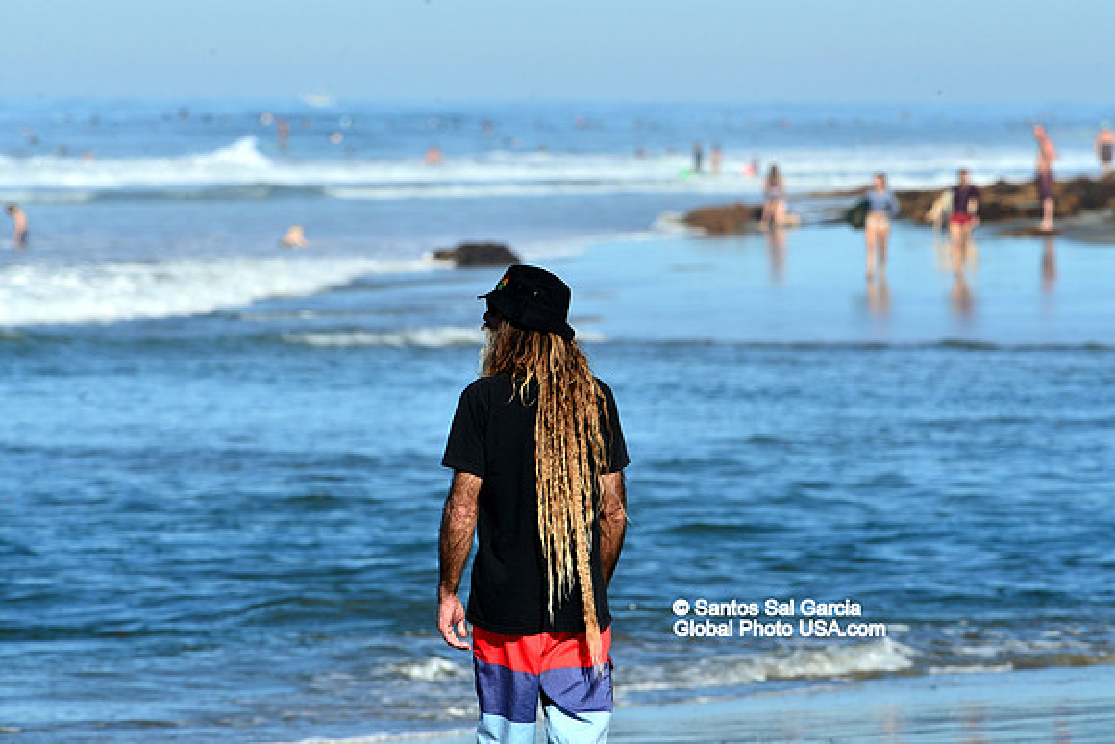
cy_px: 372
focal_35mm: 360
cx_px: 558
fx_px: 11152
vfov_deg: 3.8
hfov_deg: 5.7
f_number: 11
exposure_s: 1/640
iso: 320
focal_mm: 360
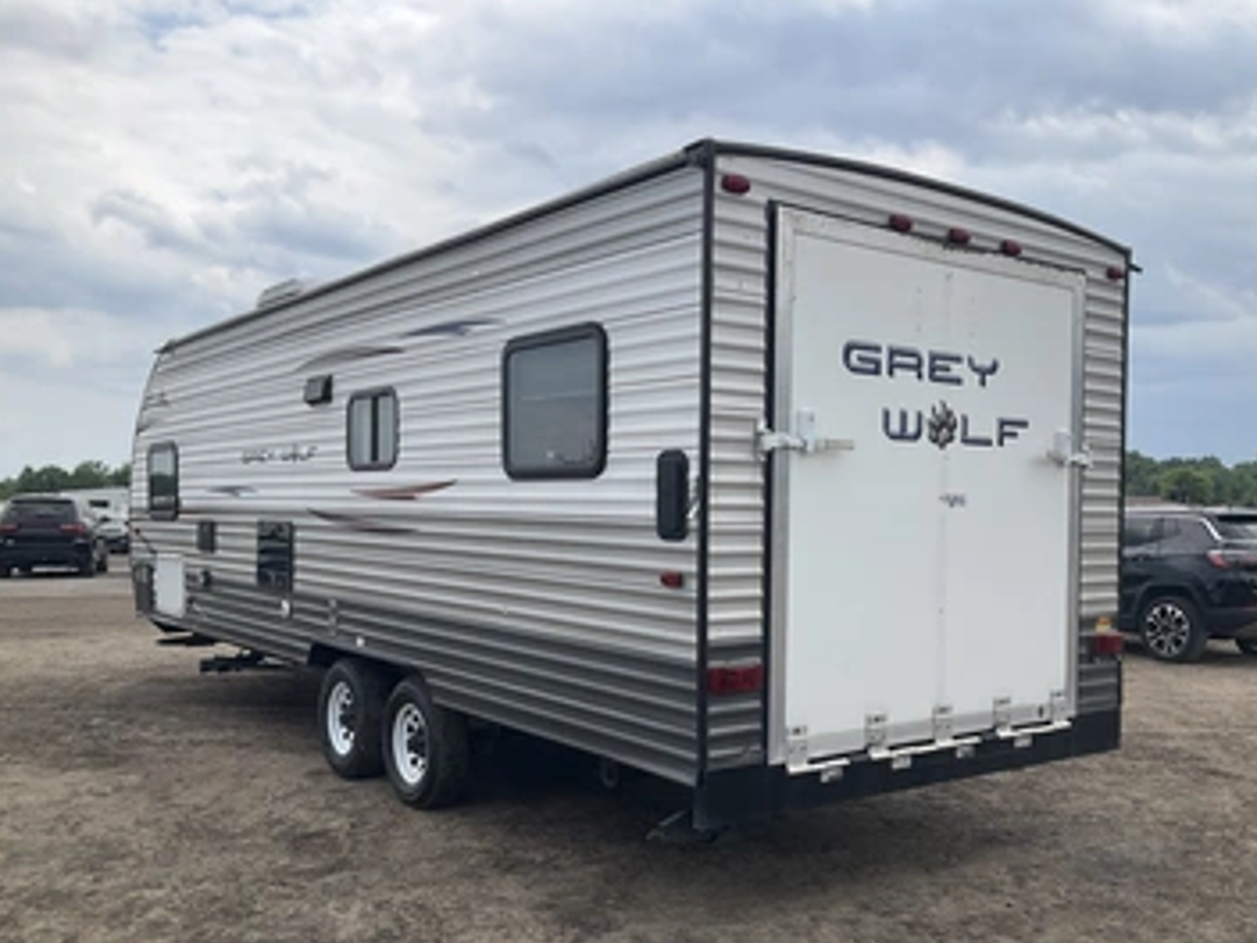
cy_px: 532
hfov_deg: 55.2
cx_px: 693
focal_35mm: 33
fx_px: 1198
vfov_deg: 42.9
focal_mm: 3
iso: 25
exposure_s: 1/2227
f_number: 1.8
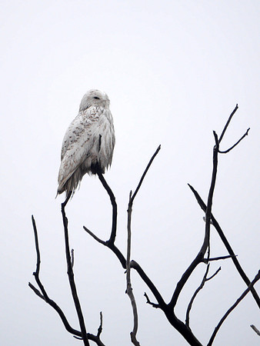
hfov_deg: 2.5
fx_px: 6003
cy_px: 173
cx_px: 130
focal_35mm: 600
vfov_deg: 3.3
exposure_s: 1/400
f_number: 5.6
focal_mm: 300
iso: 250
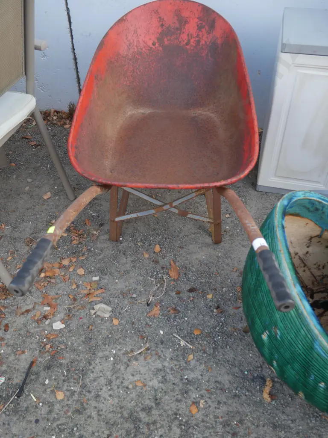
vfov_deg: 56.8
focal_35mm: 32
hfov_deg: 44.2
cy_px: 219
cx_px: 164
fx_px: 404
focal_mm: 16
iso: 200
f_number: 3.6
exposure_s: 1/100
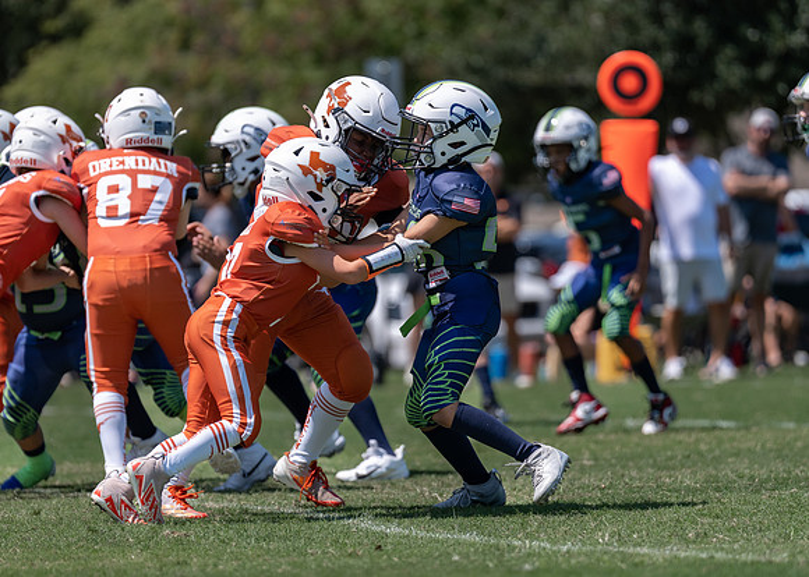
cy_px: 296
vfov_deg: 4.4
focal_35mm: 326
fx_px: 7484
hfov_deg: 6.2
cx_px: 399
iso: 100
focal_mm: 200
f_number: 2.8
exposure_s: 1/2000
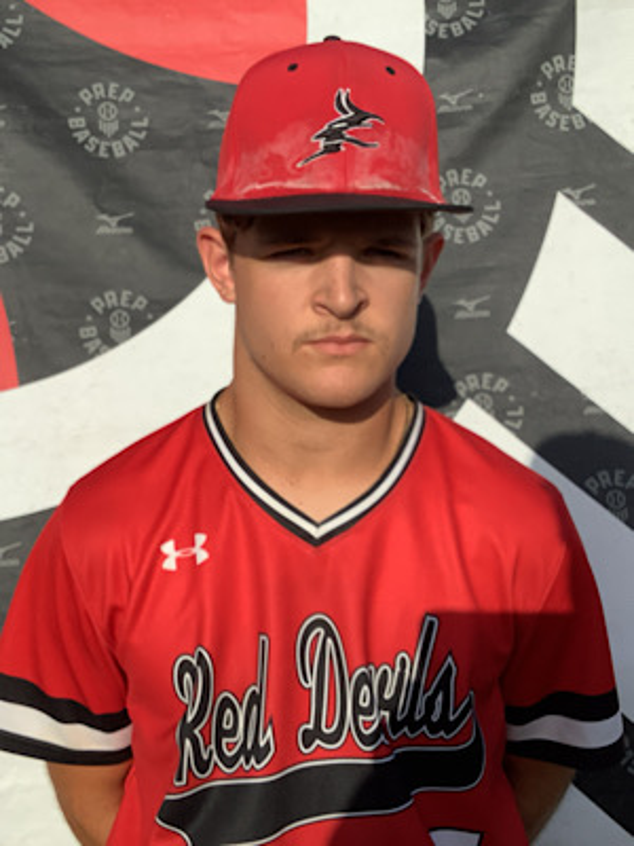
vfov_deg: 58.4
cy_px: 423
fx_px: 757
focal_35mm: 31
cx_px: 317
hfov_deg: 45.4
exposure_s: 1/1481
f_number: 2.4
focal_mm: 3.3
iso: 25
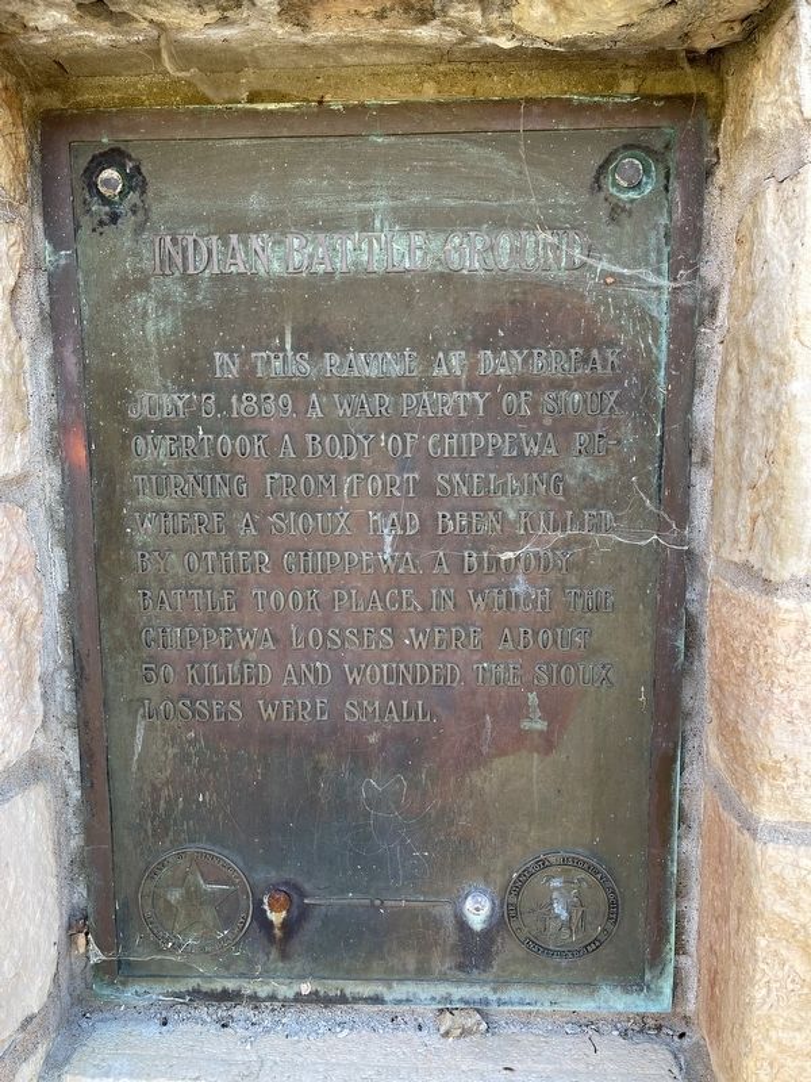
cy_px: 541
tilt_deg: -8.9
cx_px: 406
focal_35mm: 26
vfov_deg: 67.3
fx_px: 812
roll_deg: +0.1
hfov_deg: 53.1
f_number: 1.6
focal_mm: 5.1
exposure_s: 1/121
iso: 50
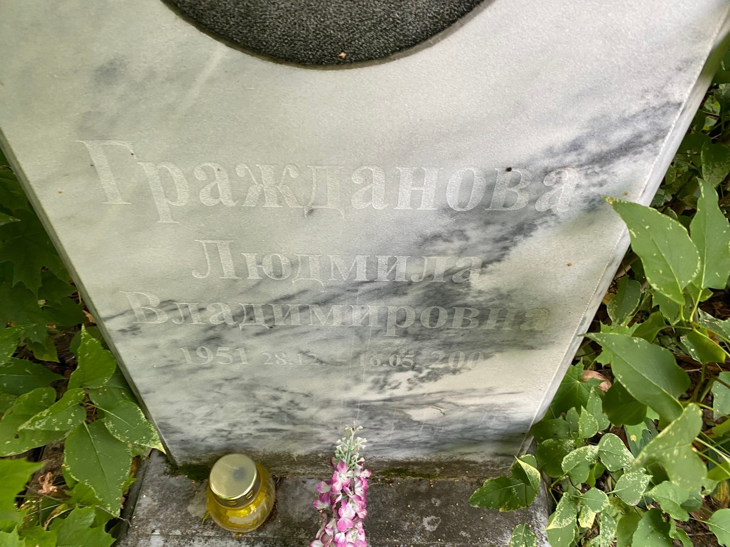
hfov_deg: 67.3
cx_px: 365
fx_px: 548
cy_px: 274
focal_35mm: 26
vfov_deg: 53.1
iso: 125
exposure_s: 1/80
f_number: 1.8
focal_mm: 4.25
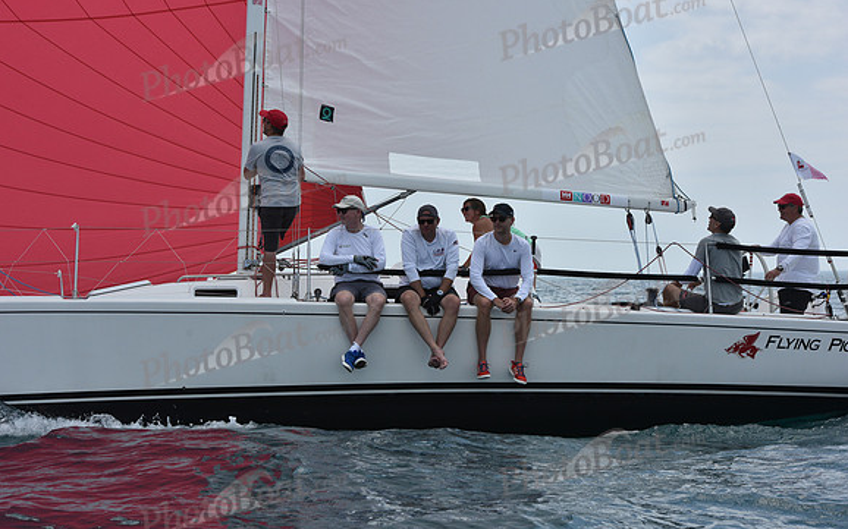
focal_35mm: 88
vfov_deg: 14.8
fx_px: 2033
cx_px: 424
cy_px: 254
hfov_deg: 23.6
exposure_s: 1/1250
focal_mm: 86
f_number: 8
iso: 250
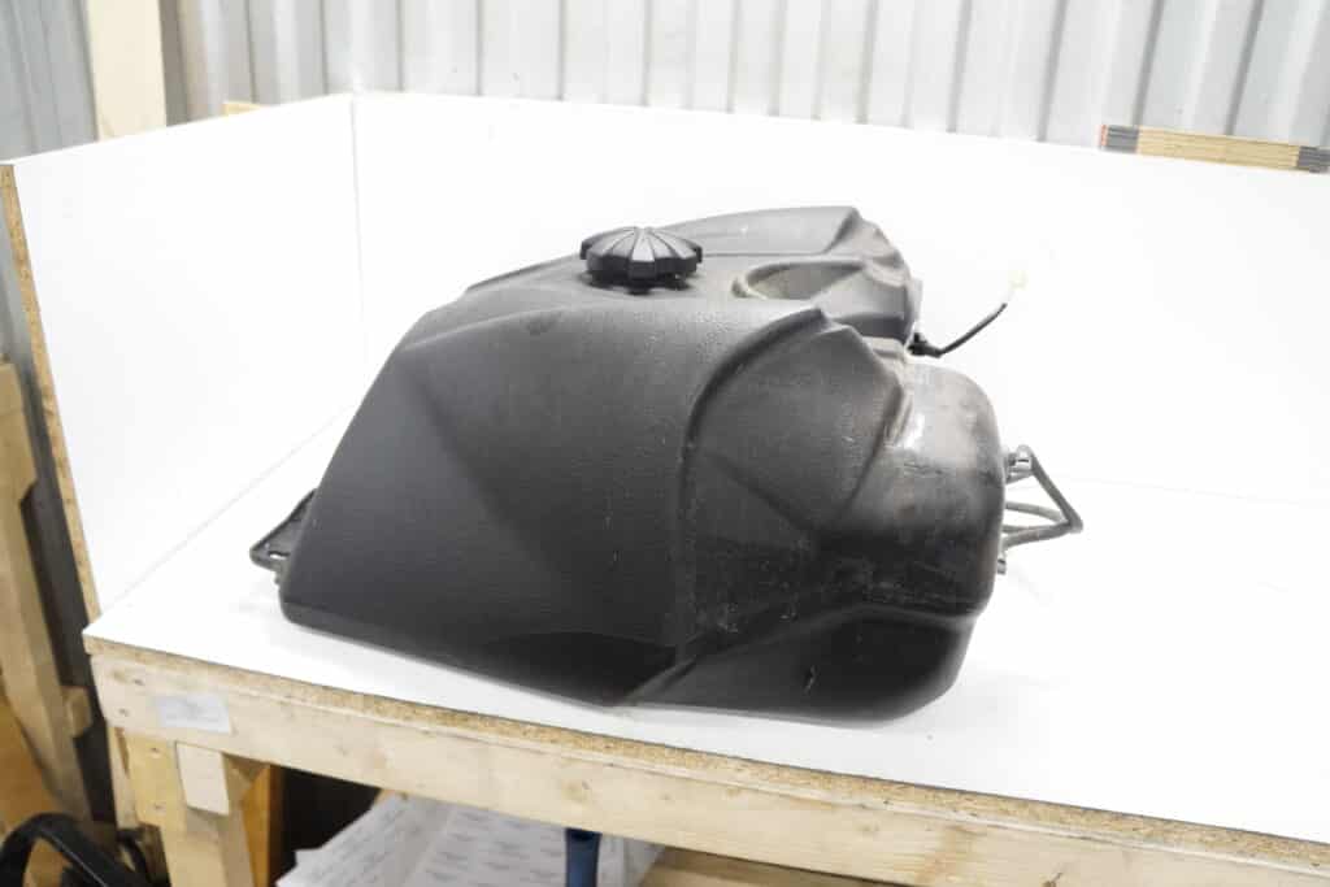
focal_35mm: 27
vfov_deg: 47.9
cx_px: 665
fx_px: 998
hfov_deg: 67.4
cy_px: 444
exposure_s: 1/60
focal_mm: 18
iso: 800
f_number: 4
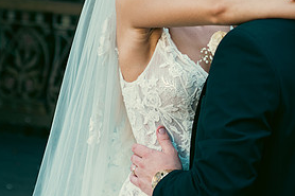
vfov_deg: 8.2
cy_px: 13
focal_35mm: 167
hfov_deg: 12.3
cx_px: 201
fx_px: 1368
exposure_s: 1/200
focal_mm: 80
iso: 200
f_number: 3.5
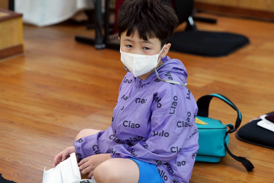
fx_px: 921
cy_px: 92
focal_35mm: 121
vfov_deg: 11.3
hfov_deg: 16.9
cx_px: 137
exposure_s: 1/160
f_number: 4
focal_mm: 121
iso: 1250
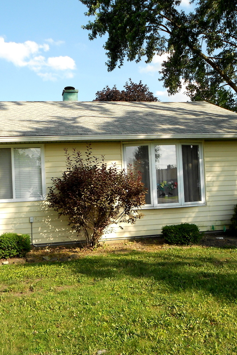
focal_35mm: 37
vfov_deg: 51.9
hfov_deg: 36.0
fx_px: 365
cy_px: 175
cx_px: 112
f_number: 3.2
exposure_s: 1/500
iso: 80
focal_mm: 4.6
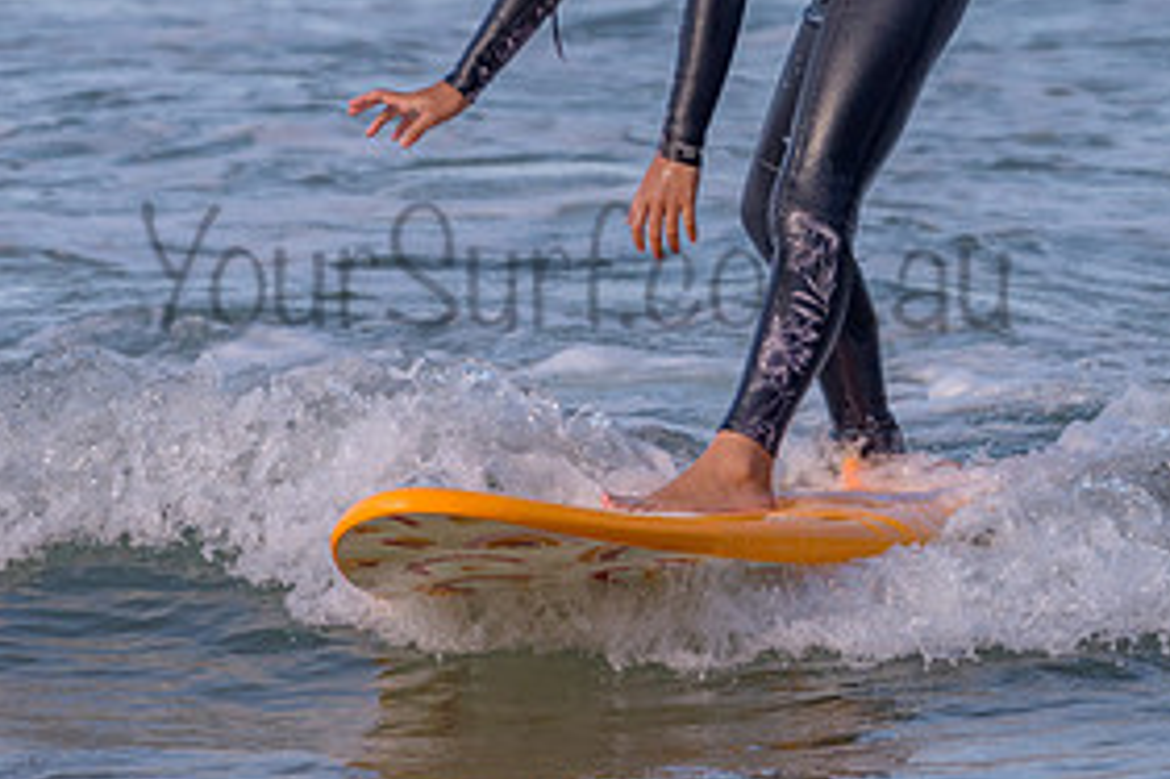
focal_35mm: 913
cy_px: 93
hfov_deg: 2.3
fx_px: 29654
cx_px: 844
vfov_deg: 1.5
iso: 320
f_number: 5.6
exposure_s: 1/2000
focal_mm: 360
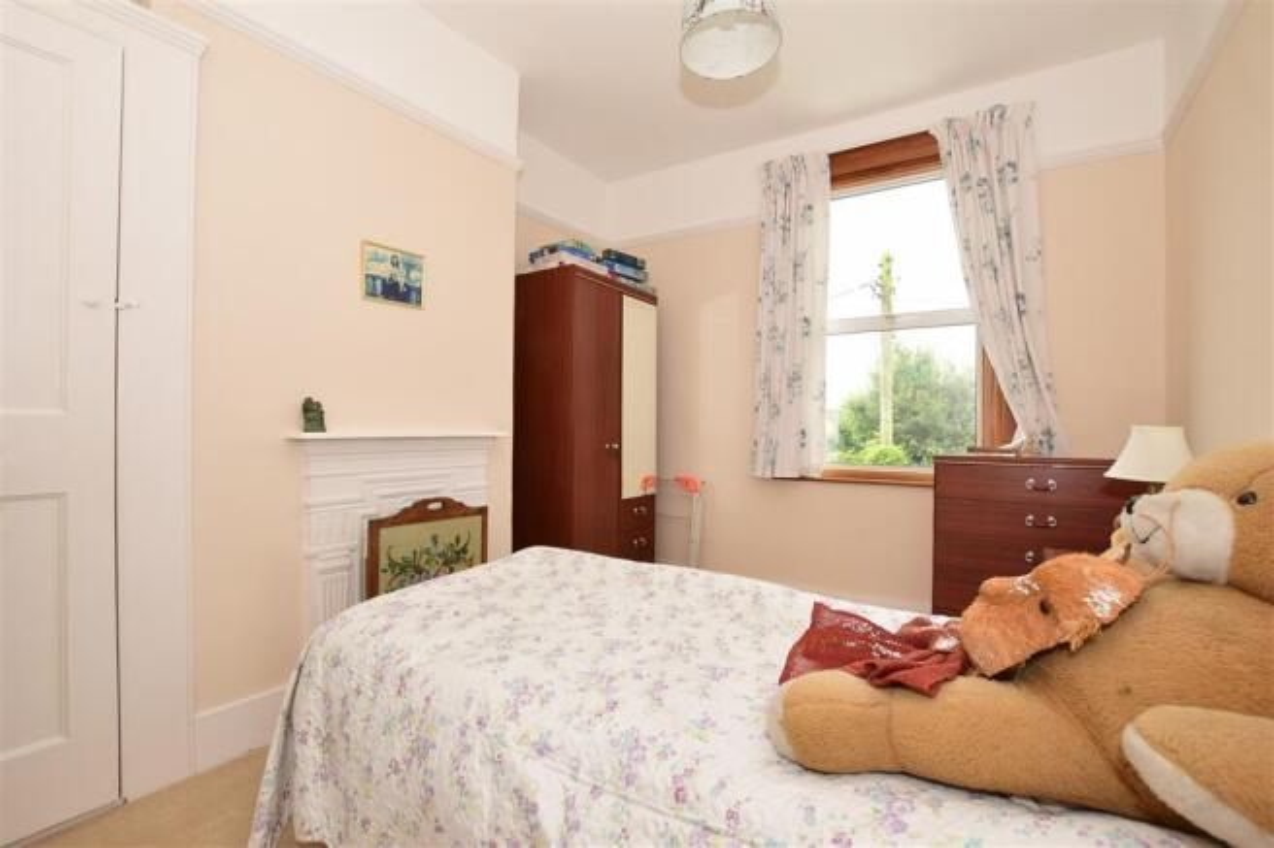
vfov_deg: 59.5
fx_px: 743
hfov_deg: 81.2
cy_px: 424
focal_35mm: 21
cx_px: 637
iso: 400
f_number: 9
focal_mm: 14
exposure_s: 1/40
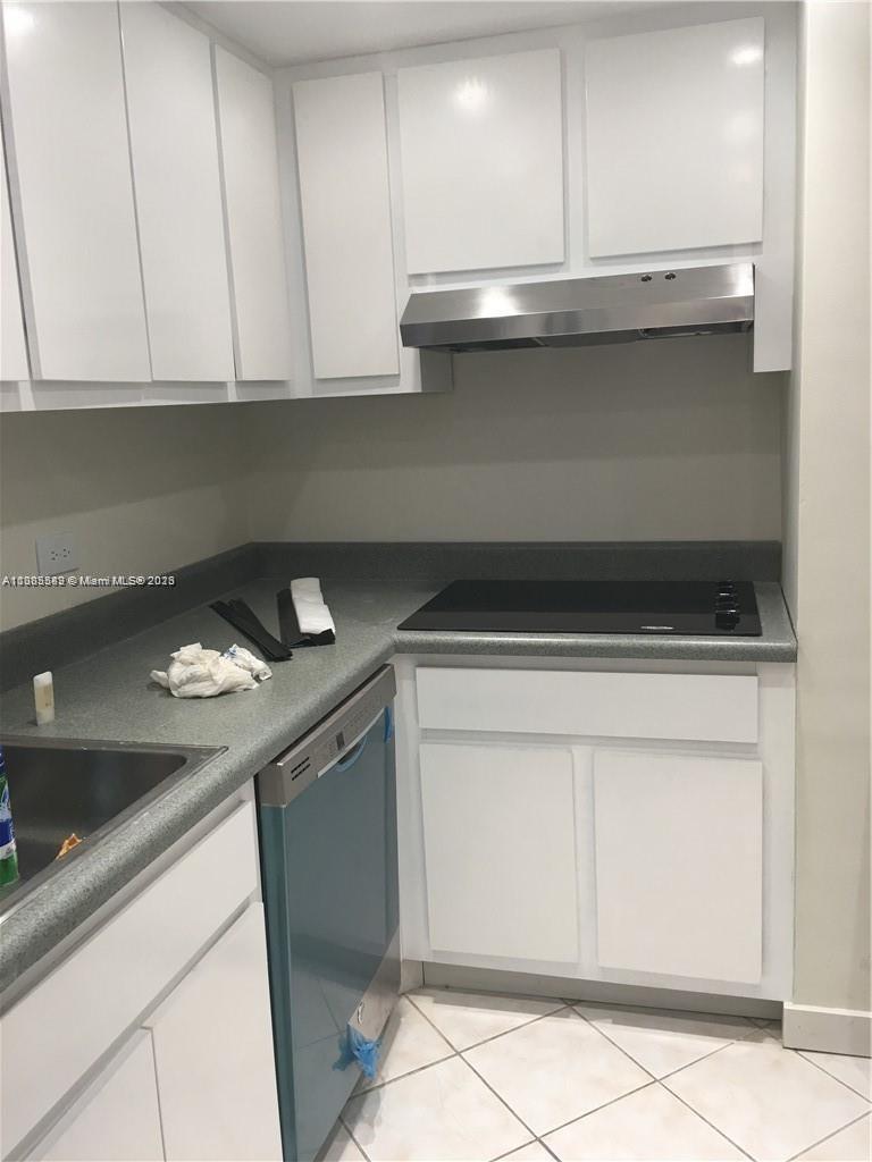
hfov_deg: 48.2
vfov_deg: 61.7
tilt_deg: -9.8
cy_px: 581
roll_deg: +2.3
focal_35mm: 29
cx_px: 436
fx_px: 974
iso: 25
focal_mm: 4.15
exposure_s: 1/15
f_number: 2.2
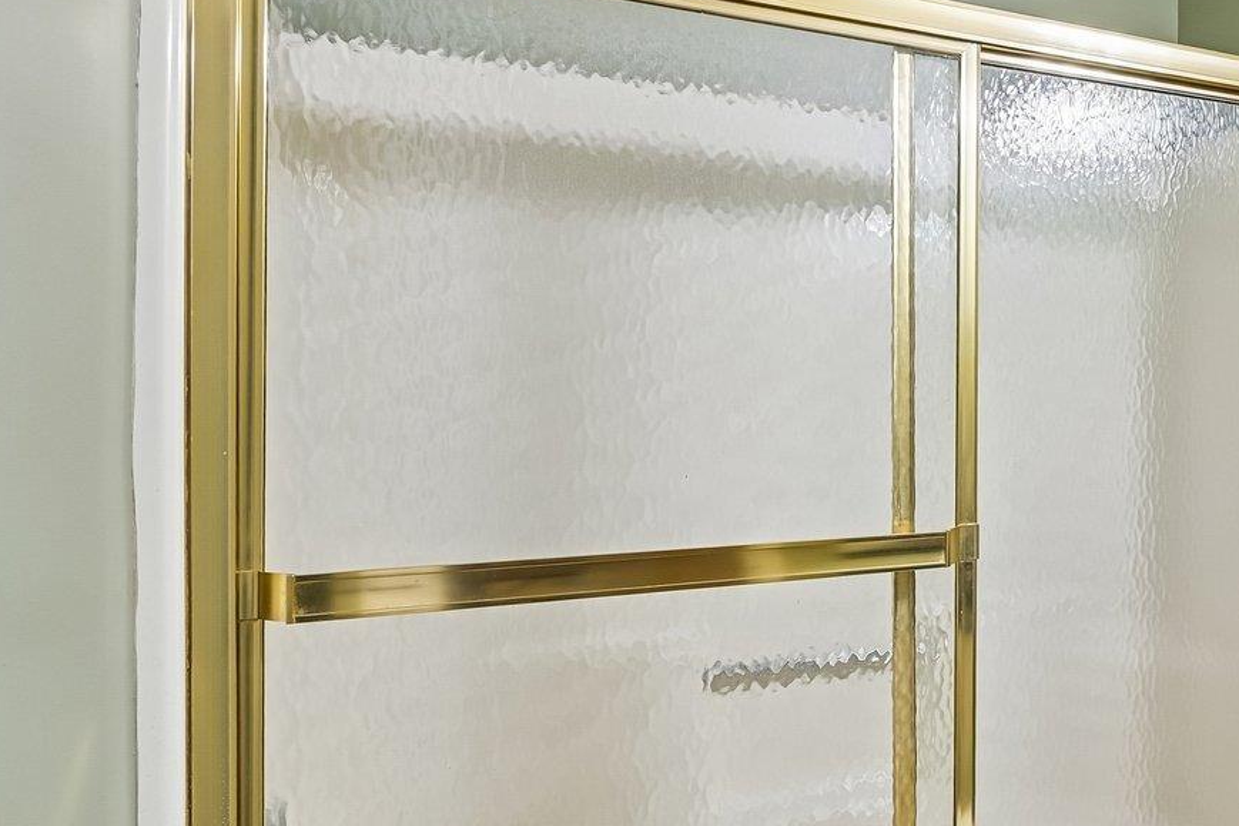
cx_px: 1352
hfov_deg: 44.3
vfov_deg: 40.0
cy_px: 407
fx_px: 1135
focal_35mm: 33
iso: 400
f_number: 8
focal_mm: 14
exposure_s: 1/15
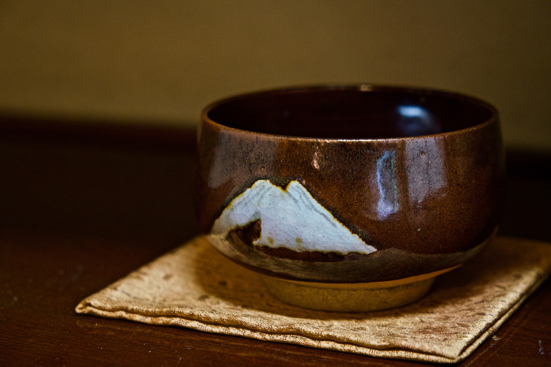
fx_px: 1607
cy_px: 184
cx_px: 276
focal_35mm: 105
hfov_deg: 19.5
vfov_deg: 13.0
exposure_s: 1/20
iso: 3200
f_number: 5.6
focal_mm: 105
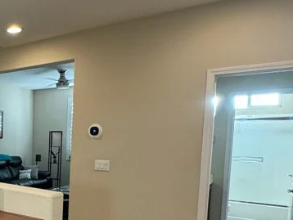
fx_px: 339
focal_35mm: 40
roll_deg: -0.2
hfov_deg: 37.6
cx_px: -42
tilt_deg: -5.9
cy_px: 167
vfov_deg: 35.2
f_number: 2.2
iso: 400
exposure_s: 1/60
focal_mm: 2.22
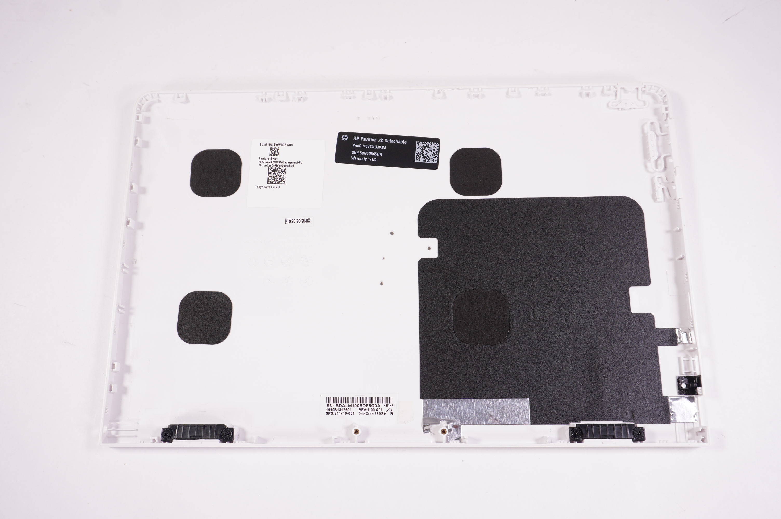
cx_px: 390
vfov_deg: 41.6
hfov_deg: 59.5
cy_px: 260
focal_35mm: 32
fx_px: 683
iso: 320
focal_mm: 21
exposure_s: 1/160
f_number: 6.3
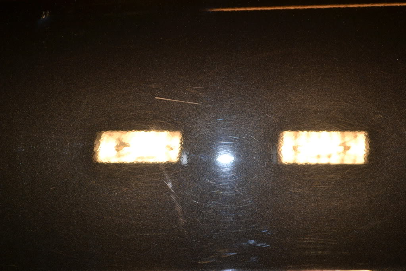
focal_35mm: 82
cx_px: 203
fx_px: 930
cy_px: 136
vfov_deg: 16.6
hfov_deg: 24.6
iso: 140
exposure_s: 1/125
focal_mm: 55
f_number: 5.6
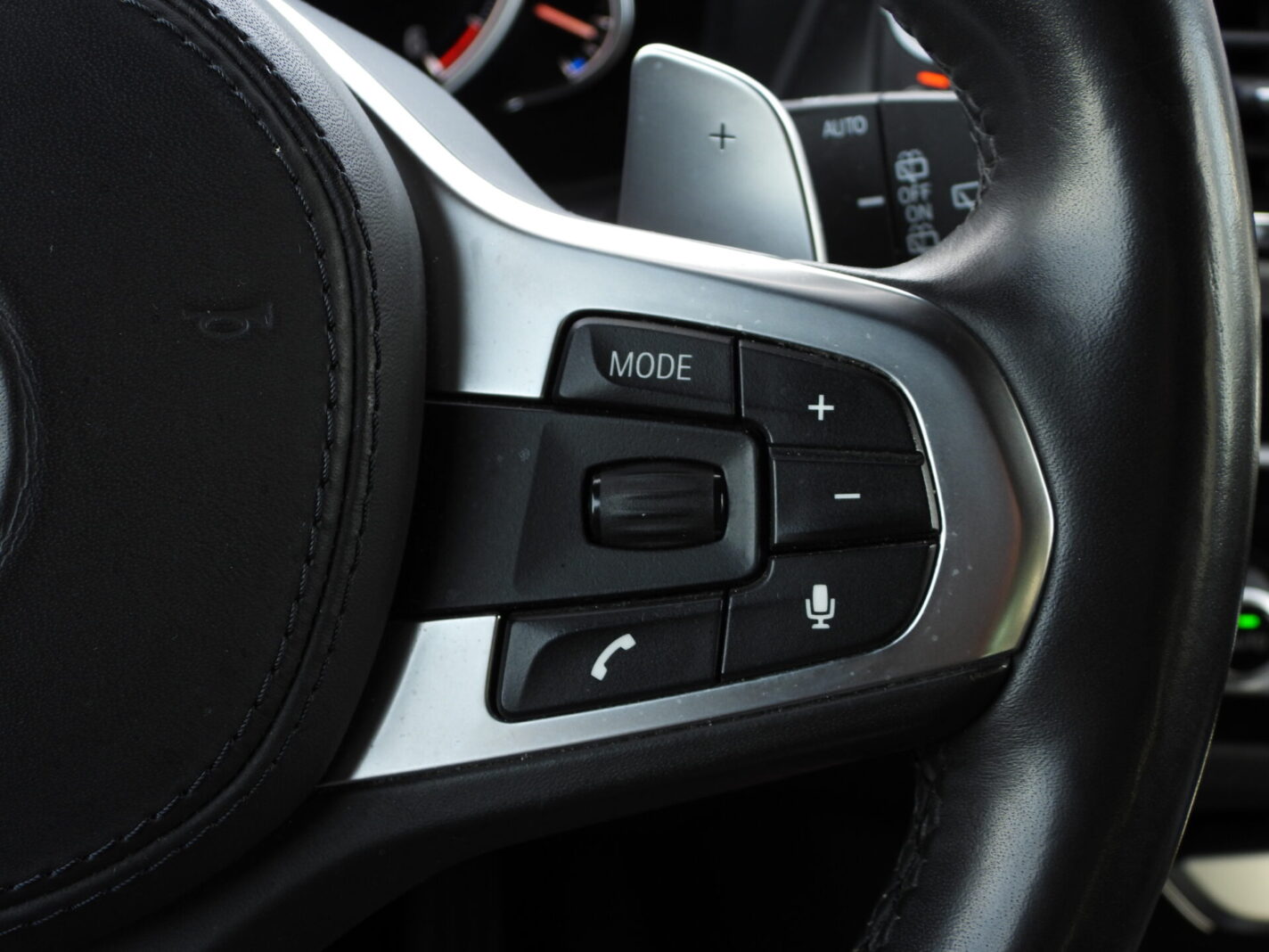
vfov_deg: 24.4
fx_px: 2200
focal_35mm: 60
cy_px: 476
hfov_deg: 32.2
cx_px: 634
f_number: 3.5
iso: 100
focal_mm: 10.7
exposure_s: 1/60
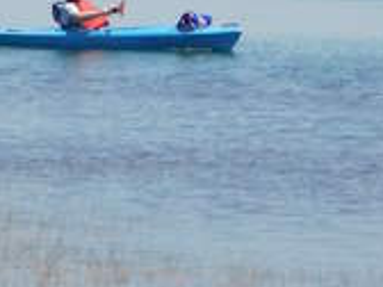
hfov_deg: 2.2
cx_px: -50
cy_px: -87
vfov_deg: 1.7
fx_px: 9947
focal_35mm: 899
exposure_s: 1/640
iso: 125
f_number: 5.6
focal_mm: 41.3
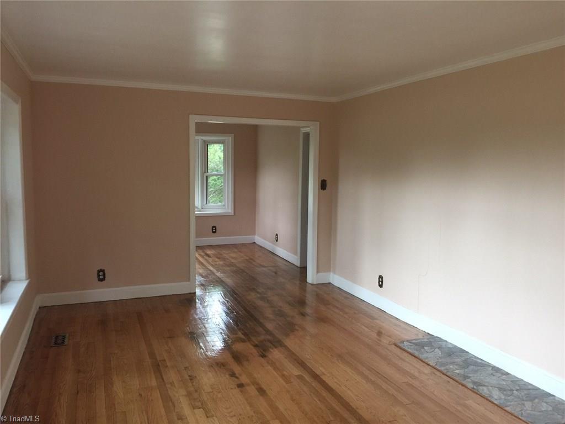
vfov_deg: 48.2
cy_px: 212
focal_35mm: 29
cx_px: 282
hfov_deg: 61.7
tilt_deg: -5.5
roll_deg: -1.2
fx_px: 473
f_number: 2.2
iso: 40
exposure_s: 1/15
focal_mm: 4.15
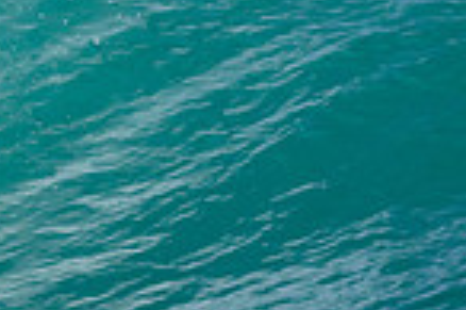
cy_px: -70
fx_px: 50336
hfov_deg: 0.5
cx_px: -213
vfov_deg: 0.4
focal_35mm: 3893
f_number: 6.3
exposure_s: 1/2000
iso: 2200
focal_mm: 800
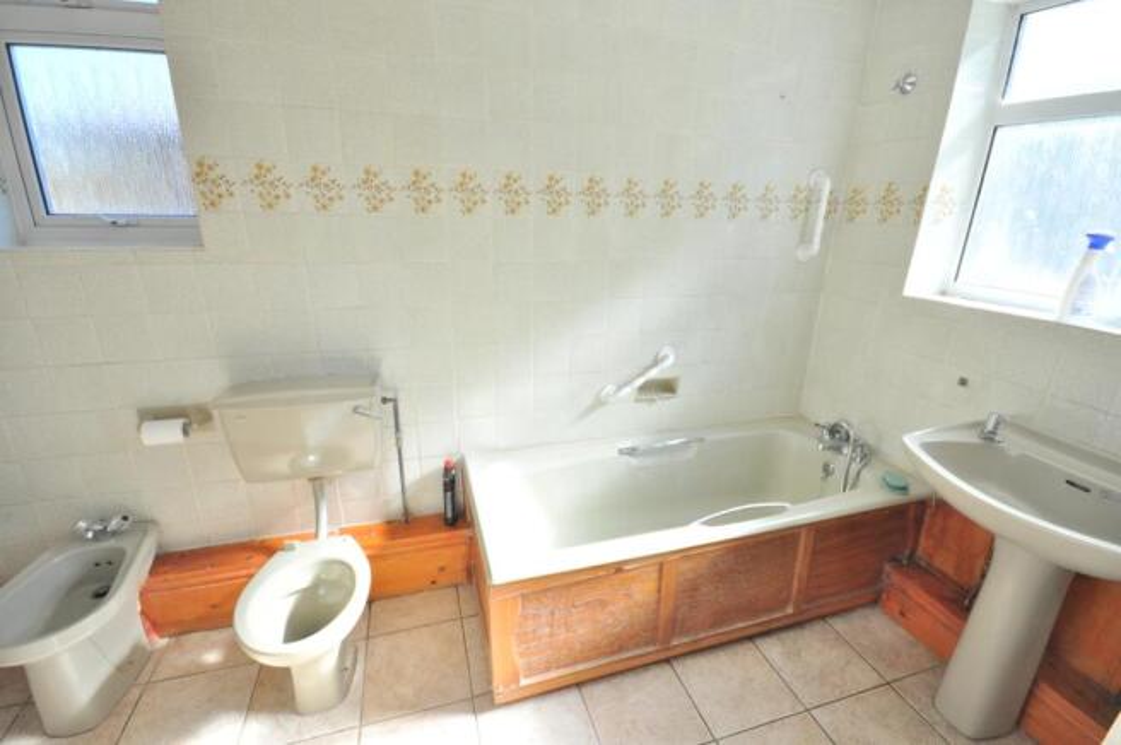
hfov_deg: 100.4
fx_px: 467
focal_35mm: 15
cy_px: 372
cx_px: 560
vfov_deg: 77.2
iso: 800
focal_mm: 10
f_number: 7.1
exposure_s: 1/200
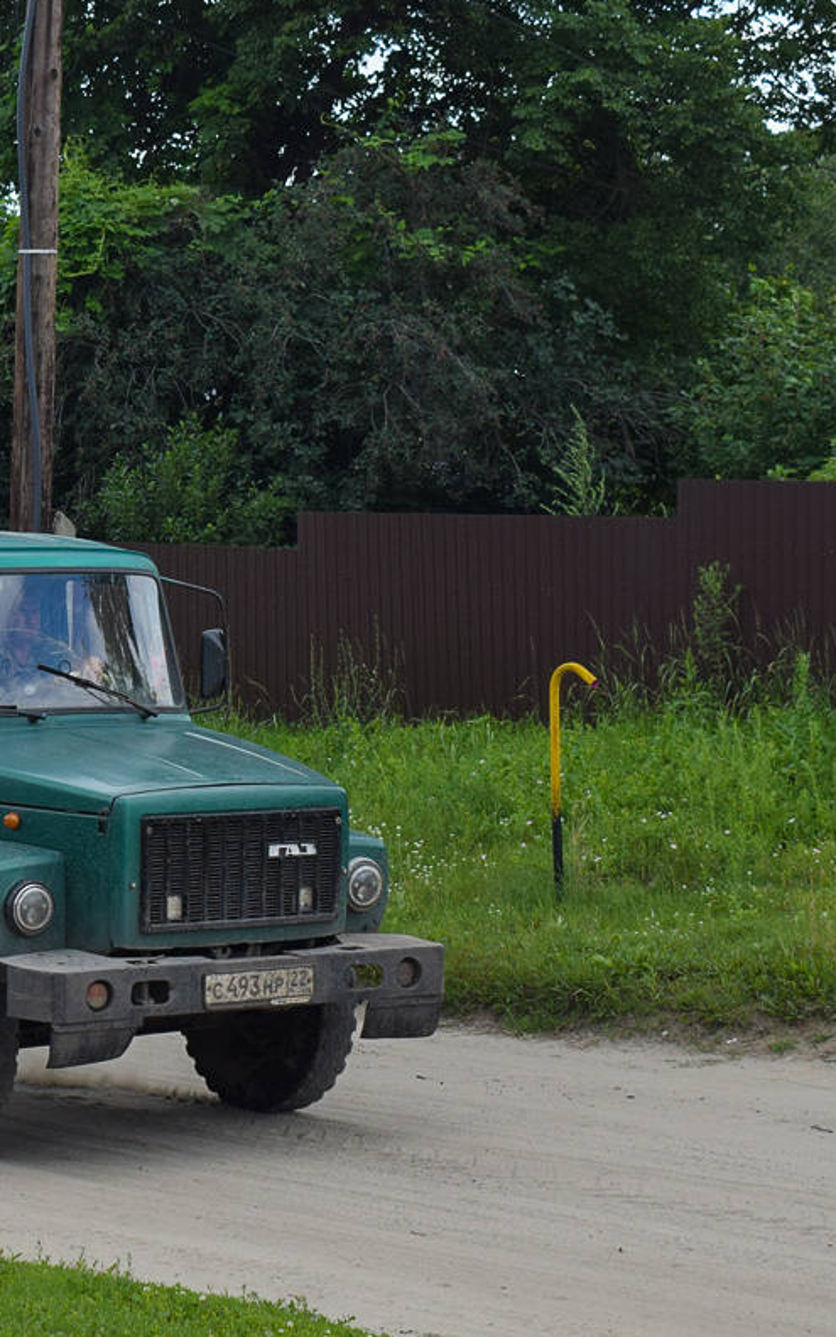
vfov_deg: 23.6
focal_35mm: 88
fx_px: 3208
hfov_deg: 14.6
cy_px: 663
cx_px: -41
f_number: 6.3
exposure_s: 1/800
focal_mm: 38
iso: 400
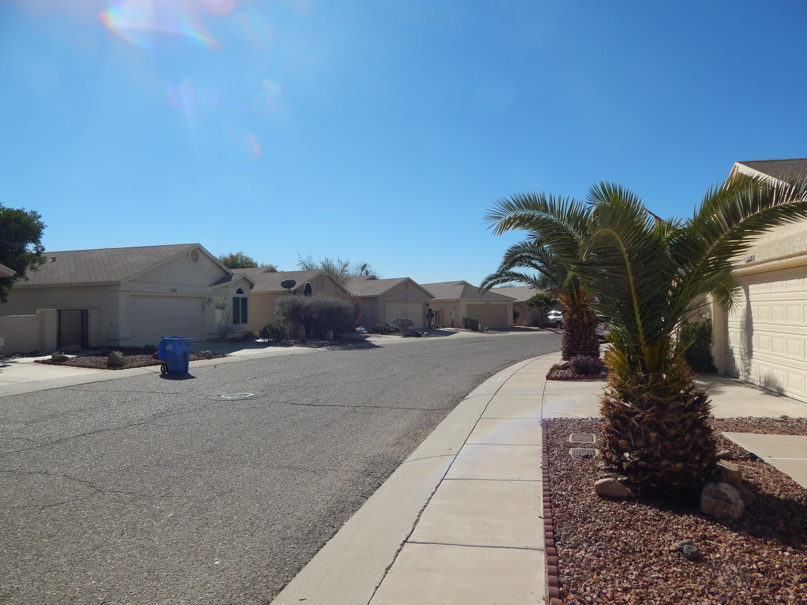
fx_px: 536
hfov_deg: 73.9
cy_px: 302
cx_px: 404
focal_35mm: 23
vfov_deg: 58.9
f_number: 6
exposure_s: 1/1000
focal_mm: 4
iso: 125
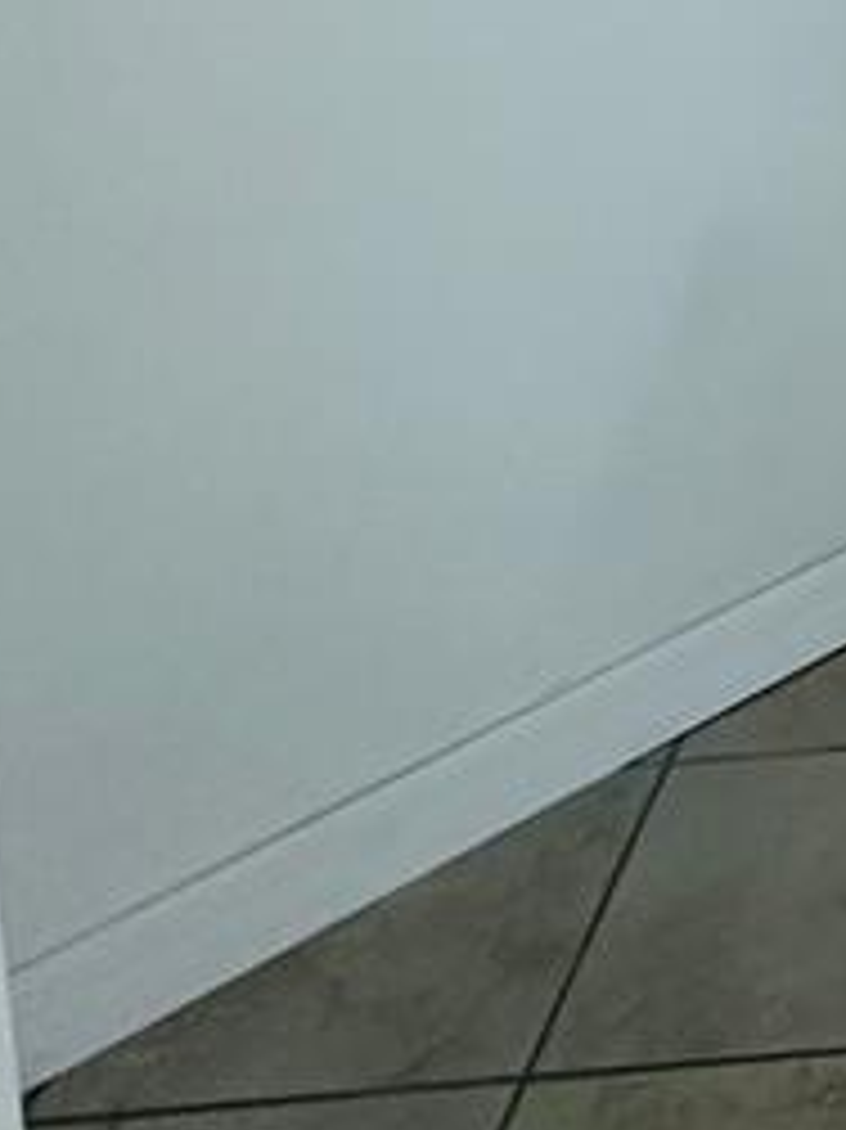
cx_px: 1521
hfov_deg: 17.7
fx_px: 2185
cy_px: -410
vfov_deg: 24.5
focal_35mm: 67
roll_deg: +0.2
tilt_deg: -5.6
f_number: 2.2
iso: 200
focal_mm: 2.22
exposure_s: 1/60
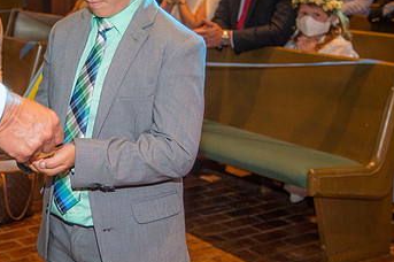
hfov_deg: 28.0
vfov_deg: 19.0
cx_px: 95
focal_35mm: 71
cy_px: 69
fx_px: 776
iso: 1600
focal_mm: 42
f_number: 5
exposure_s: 1/200
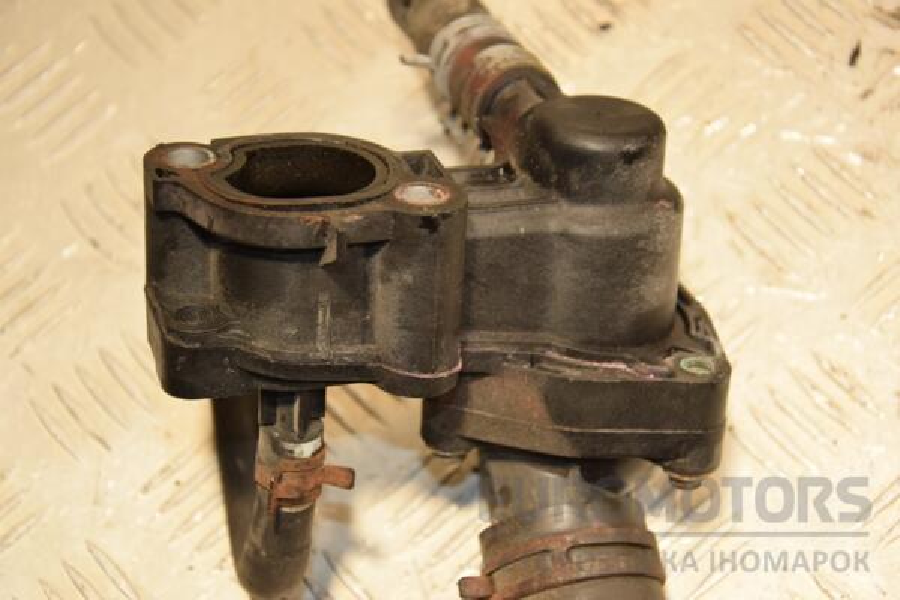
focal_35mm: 87
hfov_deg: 23.4
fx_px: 2175
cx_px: 450
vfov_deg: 15.7
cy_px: 300
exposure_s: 1/160
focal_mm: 58
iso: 800
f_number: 5
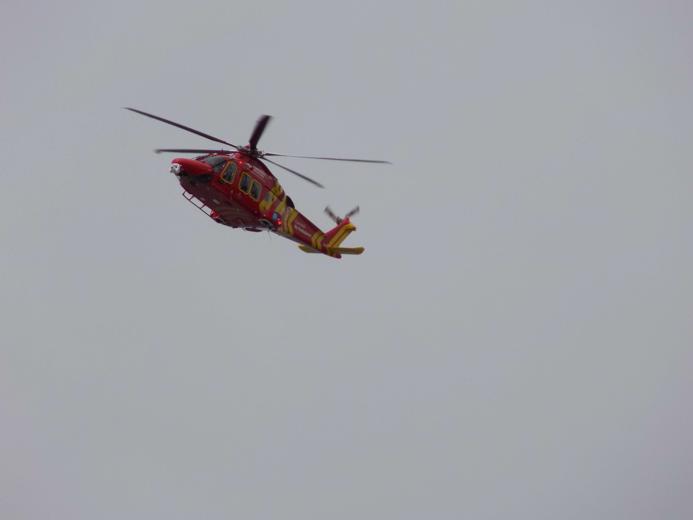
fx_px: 12132
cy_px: 260
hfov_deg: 3.3
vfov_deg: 2.5
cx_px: 346
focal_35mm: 606
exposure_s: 1/640
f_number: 5.9
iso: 80
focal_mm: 107.7
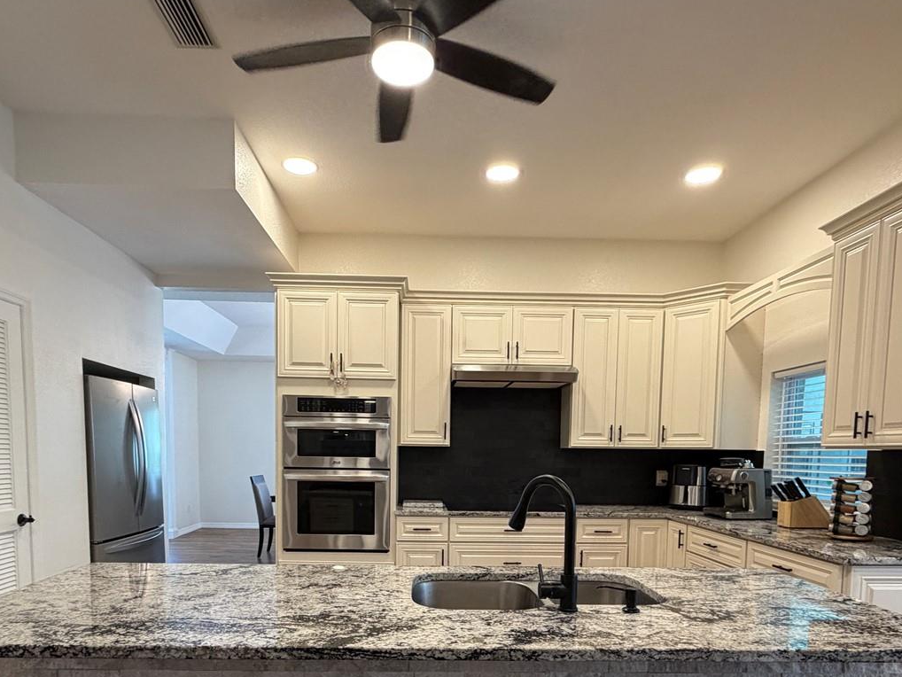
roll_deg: +0.1
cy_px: 496
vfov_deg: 58.4
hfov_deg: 76.4
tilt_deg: -3.8
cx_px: 437
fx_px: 573
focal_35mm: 22
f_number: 2.2
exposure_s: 1/120
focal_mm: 2.22
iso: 250
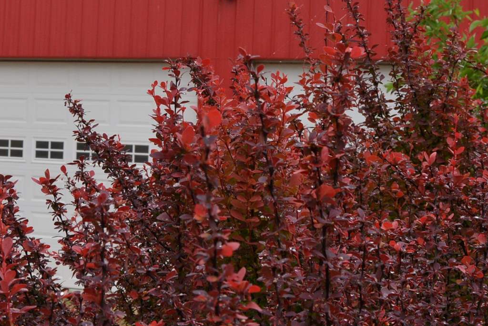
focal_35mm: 90
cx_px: 149
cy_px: 65
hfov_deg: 22.5
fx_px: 1220
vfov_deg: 15.1
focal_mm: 20
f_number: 7.1
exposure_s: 1/200
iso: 200
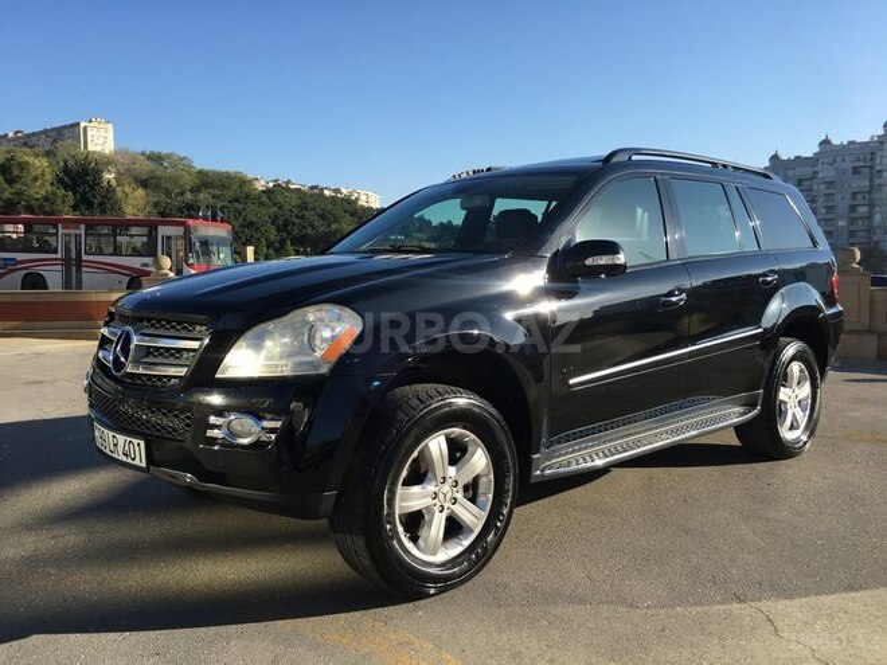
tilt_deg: -3.9
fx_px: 743
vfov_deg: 48.2
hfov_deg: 61.7
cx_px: 444
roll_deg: -0.3
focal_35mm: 29
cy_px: 332
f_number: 2.2
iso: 25
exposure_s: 1/1068
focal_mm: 4.15
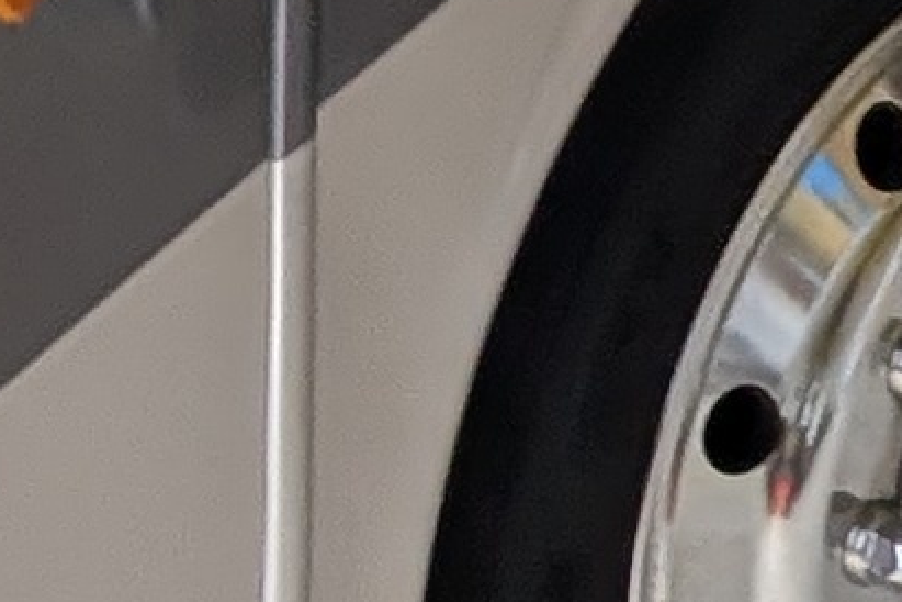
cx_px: 1165
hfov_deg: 15.7
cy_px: -1492
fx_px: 3107
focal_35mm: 124
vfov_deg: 8.3
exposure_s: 1/120
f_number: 1.7
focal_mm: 2.02
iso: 68
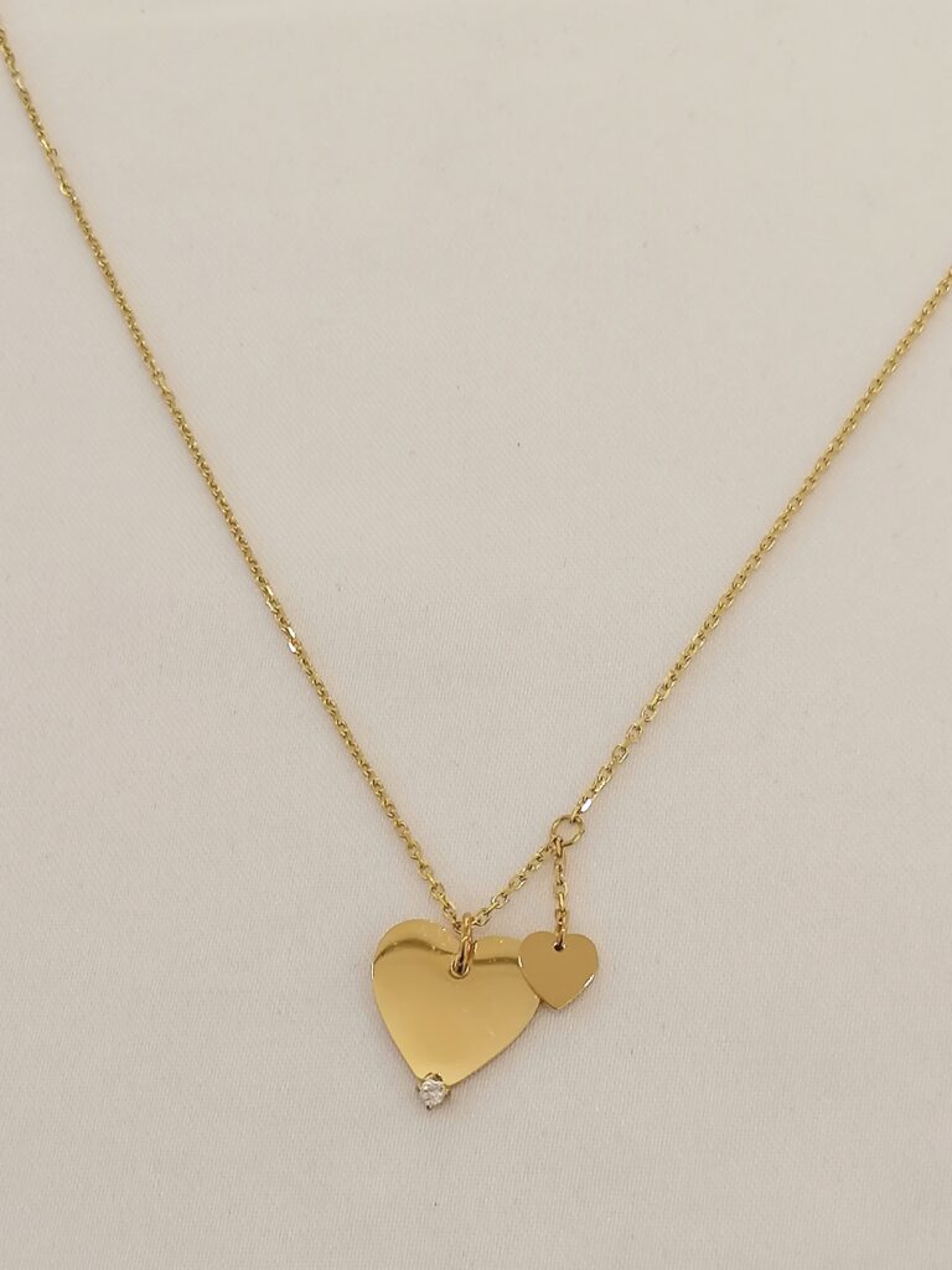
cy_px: 635
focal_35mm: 74
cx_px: 476
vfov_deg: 26.3
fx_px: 2714
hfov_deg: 19.9
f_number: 1.8
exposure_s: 1/50
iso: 80
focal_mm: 4.75
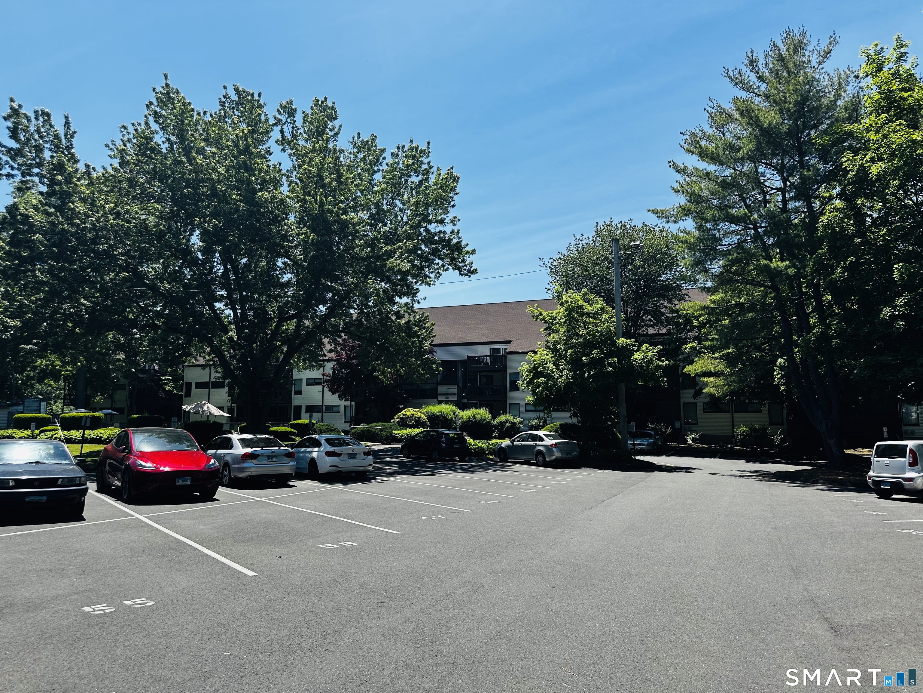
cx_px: 462
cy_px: 346
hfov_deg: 71.6
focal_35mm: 24
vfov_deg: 56.8
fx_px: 640
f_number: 1.78
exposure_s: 1/3597
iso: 80
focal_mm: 6.86
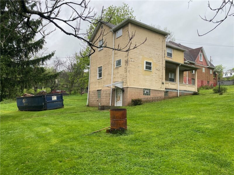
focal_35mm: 26
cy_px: 88
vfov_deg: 53.1
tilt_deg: +5.0
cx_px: 117
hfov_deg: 67.3
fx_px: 176
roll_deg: -2.1
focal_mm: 4.25
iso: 32
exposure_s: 1/600
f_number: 1.8
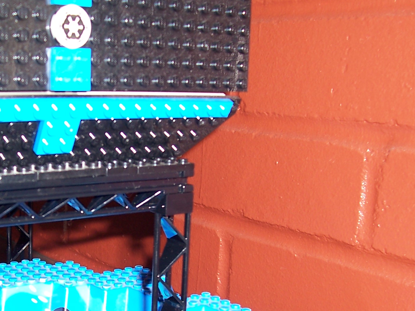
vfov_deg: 25.7
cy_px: 244
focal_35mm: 56
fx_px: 671
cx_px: 127
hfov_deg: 33.9
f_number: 2.7
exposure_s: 1/60
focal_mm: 5.6
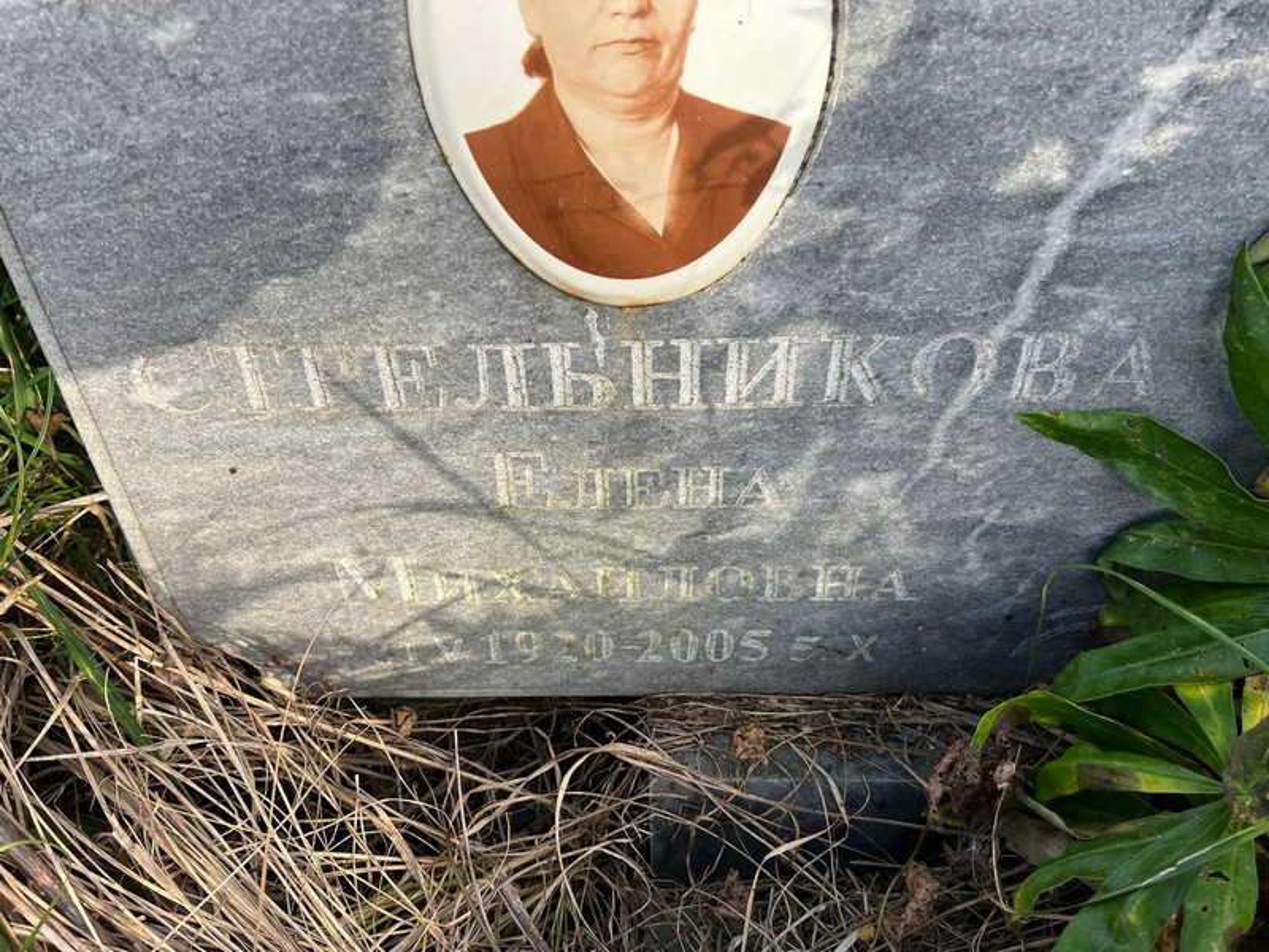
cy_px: 476
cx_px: 634
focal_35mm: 26
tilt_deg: -39.8
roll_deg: -0.4
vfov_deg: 53.1
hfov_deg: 67.3
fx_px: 953
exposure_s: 1/448
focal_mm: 5.7
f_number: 1.5
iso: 50
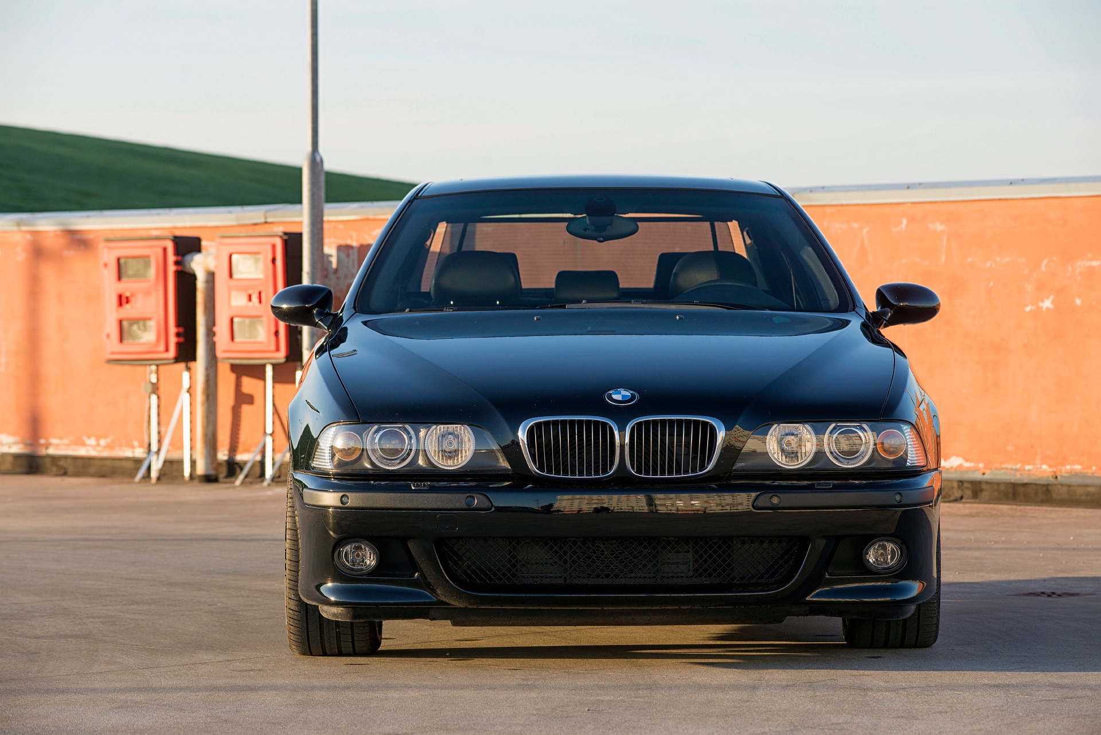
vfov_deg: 11.4
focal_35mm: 120
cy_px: 368
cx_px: 550
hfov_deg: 17.1
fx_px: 3671
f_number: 8
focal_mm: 120
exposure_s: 1/250
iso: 280
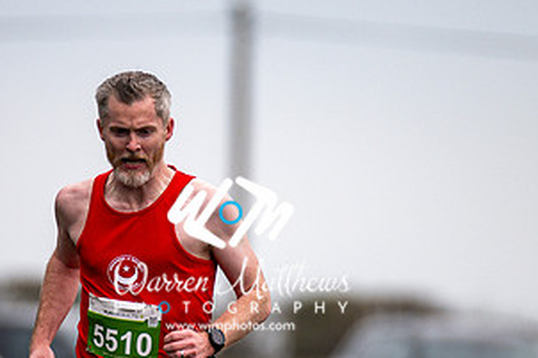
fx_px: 12919
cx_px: 230
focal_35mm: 865
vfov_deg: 1.6
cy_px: 251
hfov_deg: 2.4
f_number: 2.8
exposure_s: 1/1600
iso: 200
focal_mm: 300
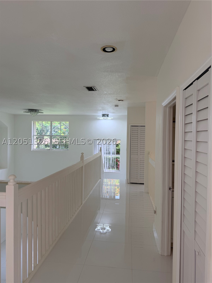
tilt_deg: -0.6
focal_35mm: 24
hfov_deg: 56.8
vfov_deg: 71.6
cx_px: 106
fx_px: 196
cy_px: 142
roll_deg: -0.5
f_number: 1.78
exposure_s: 1/323
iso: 80
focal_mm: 6.76
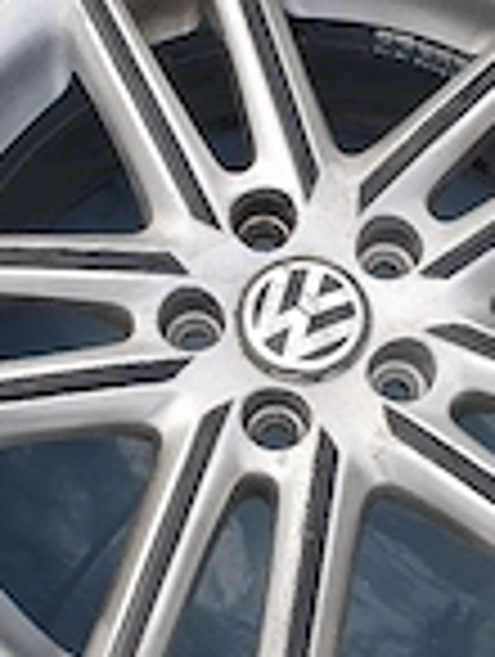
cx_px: 274
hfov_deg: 20.8
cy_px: 360
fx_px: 1350
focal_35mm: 71
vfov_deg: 27.3
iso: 50
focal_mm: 4.32
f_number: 2.4
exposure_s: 1/526
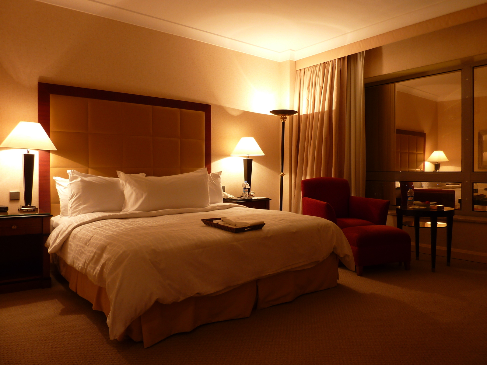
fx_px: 352
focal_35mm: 25
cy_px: 182
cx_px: 244
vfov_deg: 54.9
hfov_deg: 69.4
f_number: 3.3
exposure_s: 1/6
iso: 80
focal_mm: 4.1
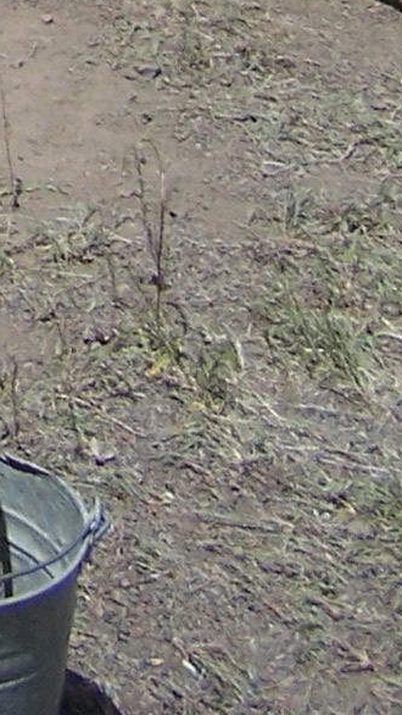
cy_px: -826
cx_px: -754
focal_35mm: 182
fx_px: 3446
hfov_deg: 6.2
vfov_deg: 10.6
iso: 80
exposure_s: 1/1000
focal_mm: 6.3
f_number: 4
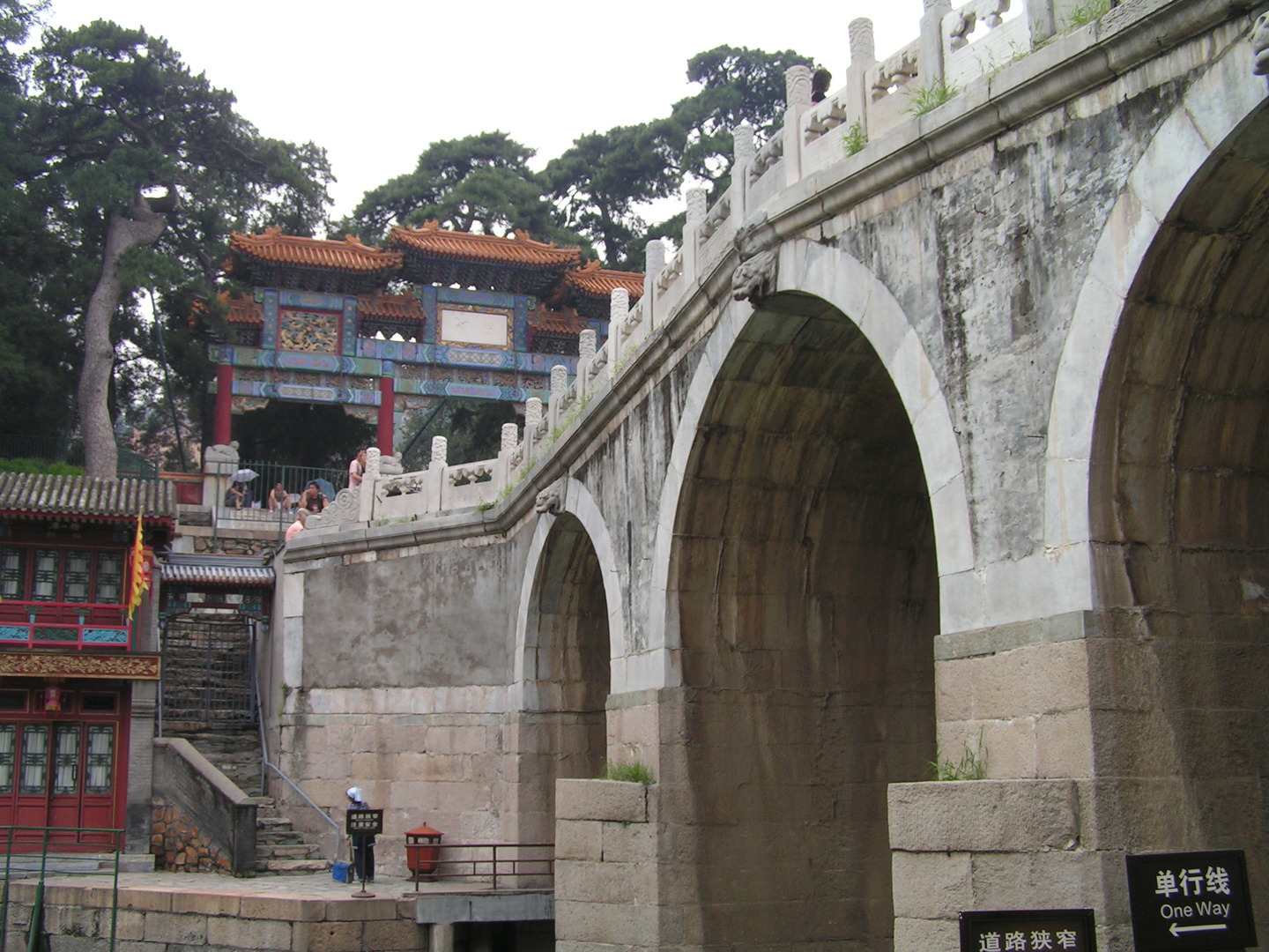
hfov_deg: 49.0
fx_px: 1393
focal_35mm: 38
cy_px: 476
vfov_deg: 37.7
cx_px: 634
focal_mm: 6.3
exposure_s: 1/200
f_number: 5.6
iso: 50
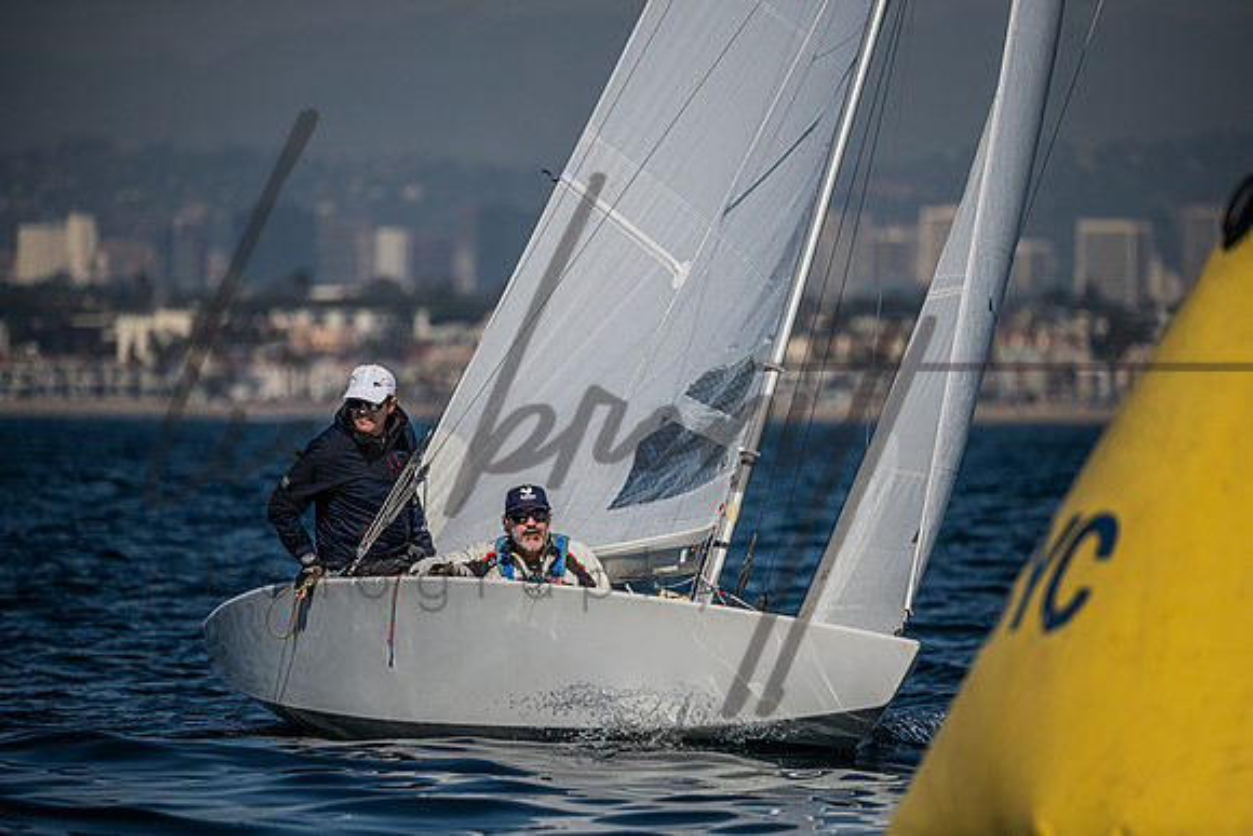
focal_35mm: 380
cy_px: 418
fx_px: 13229
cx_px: 626
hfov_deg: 5.4
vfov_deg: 3.6
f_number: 5.6
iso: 400
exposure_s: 1/8000
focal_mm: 380
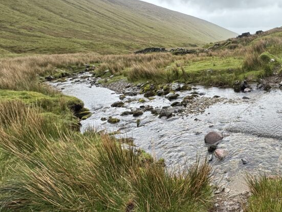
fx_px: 212
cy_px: 112
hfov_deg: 60.1
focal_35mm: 26
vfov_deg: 53.1
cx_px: 237
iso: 40
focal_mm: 2.22
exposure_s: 1/170
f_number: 2.2
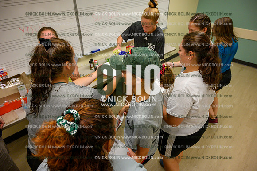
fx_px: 171
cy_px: 86
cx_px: 128
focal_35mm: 24
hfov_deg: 73.8
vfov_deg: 53.1
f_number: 4.5
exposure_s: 1/250
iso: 1600
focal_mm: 24
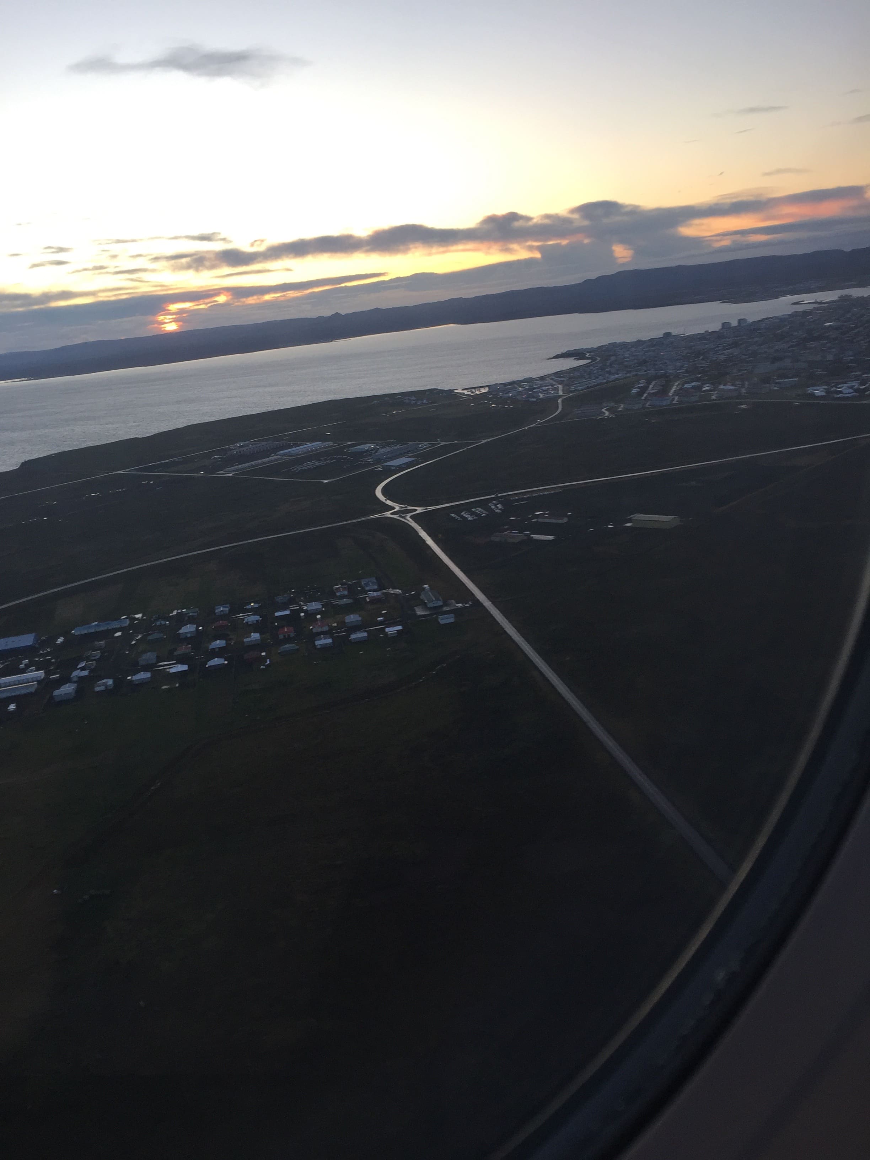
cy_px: 580
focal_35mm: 29
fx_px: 972
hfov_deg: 48.2
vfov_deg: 61.7
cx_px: 435
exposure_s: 1/100
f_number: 2.2
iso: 32
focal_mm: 4.15
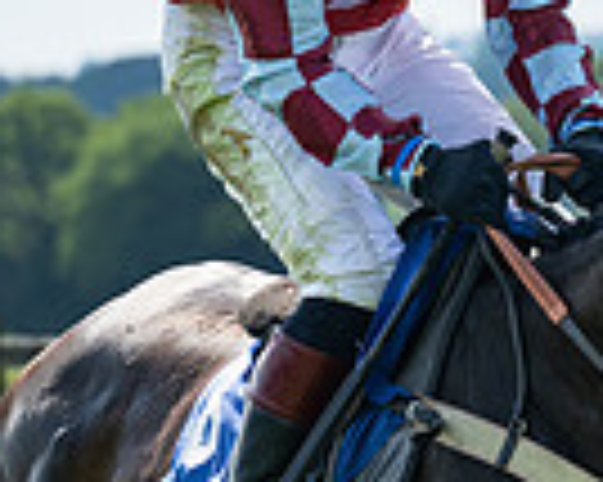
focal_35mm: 774
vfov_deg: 2.0
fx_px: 13803
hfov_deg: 2.5
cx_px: 617
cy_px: 245
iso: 200
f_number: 5
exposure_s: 1/1250
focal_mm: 130
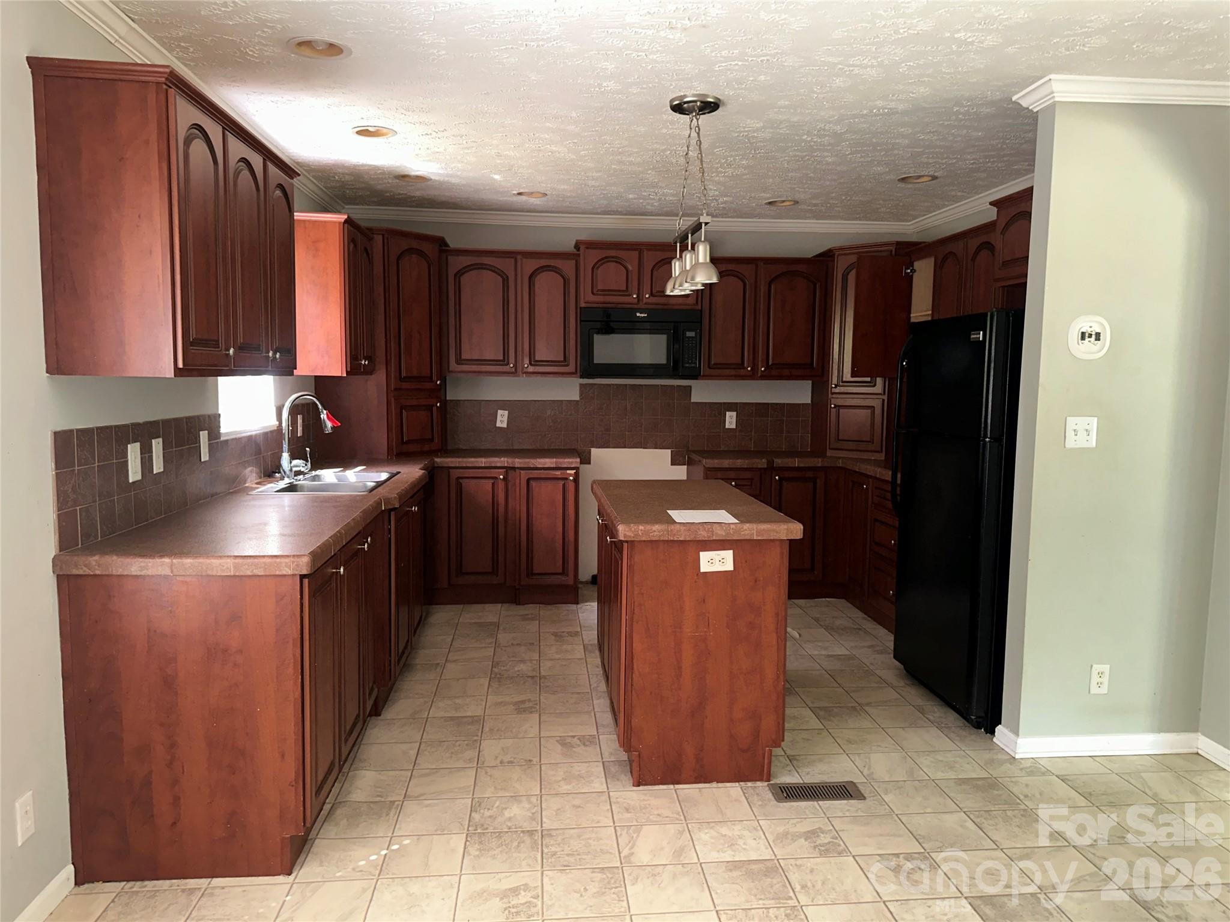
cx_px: 615
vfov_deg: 56.8
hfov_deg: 71.6
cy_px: 461
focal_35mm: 24
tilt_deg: -5.9
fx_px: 853
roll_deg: -1.7
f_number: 1.78
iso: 160
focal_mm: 6.86
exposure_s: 1/17
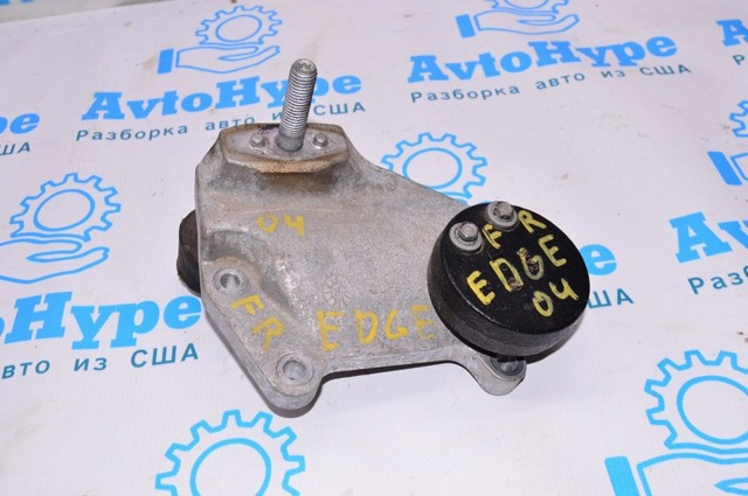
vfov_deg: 34.1
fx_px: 809
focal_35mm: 39
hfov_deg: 49.6
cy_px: 248
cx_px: 374
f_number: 8
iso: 1600
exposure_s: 1/200
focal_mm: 26
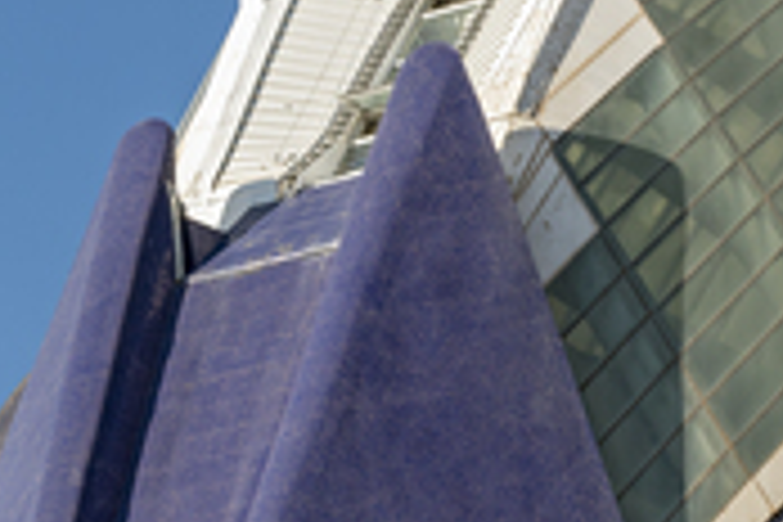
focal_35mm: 179
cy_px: 115
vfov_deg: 7.7
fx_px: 3893
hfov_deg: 11.3
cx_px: 855
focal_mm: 52
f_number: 8
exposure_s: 1/640
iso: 250
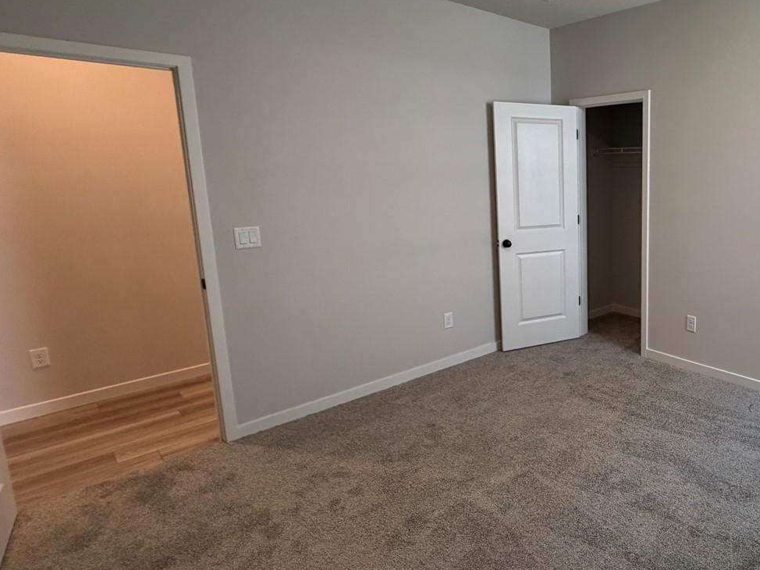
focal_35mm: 23
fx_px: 505
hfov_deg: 66.8
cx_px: 613
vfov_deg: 58.6
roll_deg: +1.4
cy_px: 247
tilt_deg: -6.8
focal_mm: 2.22
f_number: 2.2
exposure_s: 1/120
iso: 320
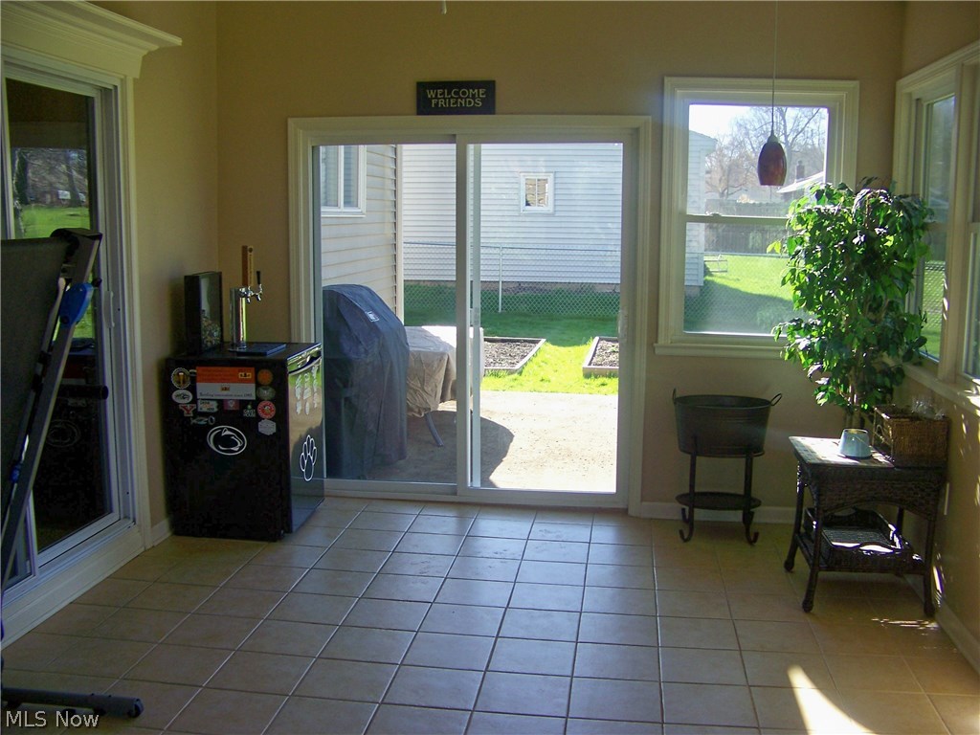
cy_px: 368
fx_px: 1019
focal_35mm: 36
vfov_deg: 39.7
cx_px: 490
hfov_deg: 51.4
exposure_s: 1/100
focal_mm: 5.85
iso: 64
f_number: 2.8
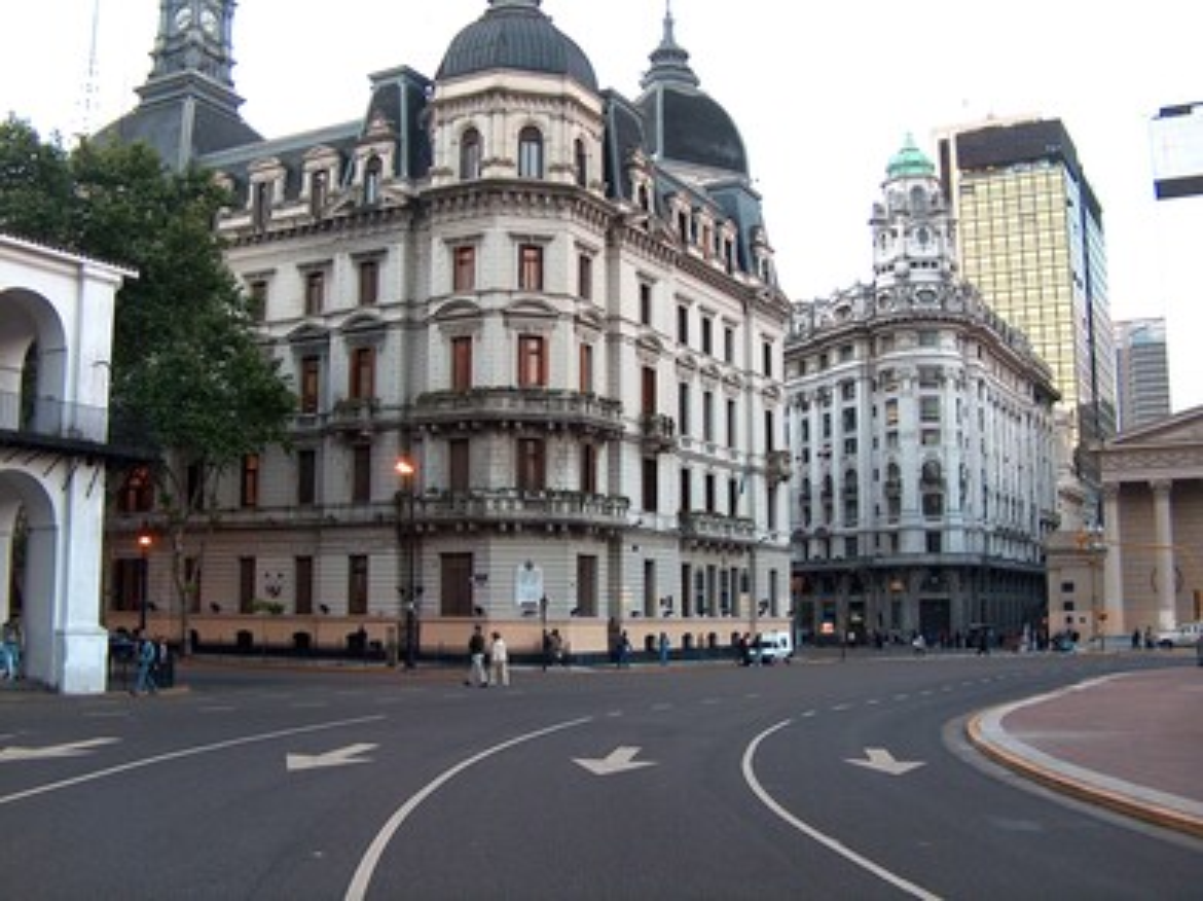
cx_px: 602
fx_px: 1285
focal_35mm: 37
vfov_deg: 38.6
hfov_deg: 50.2
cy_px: 450
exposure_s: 1/38.1
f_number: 2.8
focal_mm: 7.6
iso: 100
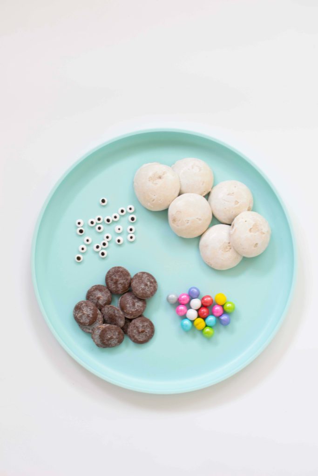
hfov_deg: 25.8
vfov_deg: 37.8
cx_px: 159
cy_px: 238
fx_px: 695
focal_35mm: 52
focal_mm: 35
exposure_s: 1/25
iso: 200
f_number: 4
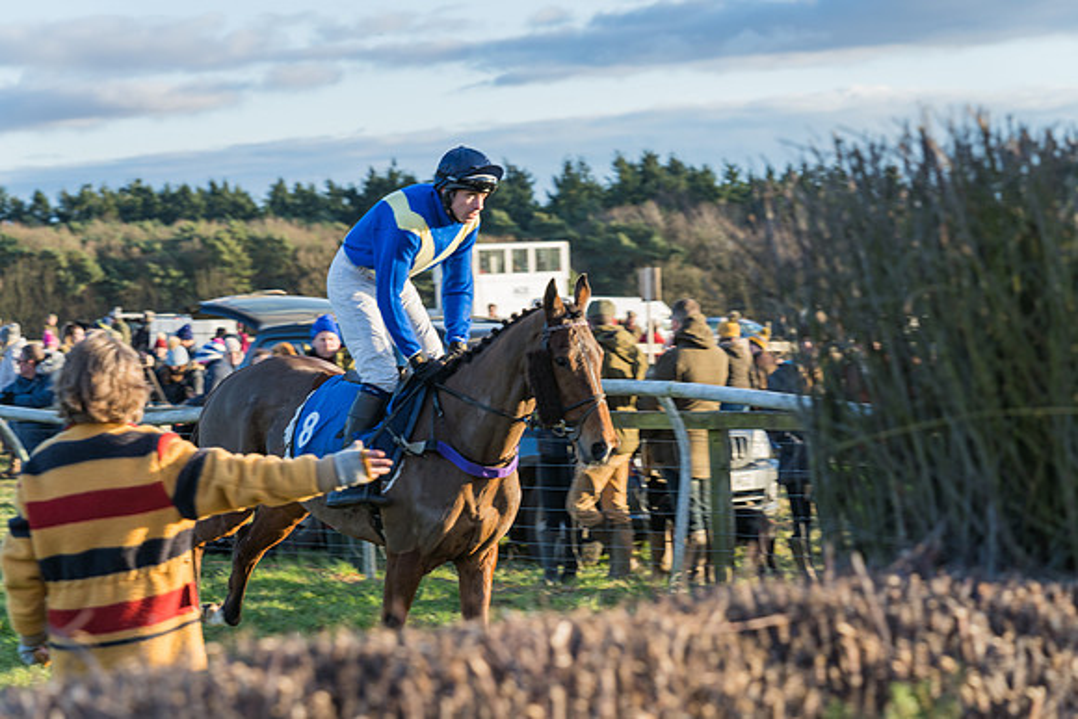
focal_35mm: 101
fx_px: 3018
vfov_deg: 13.6
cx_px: 536
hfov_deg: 20.3
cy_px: 355
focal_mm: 99
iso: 200
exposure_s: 1/200
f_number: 5.6
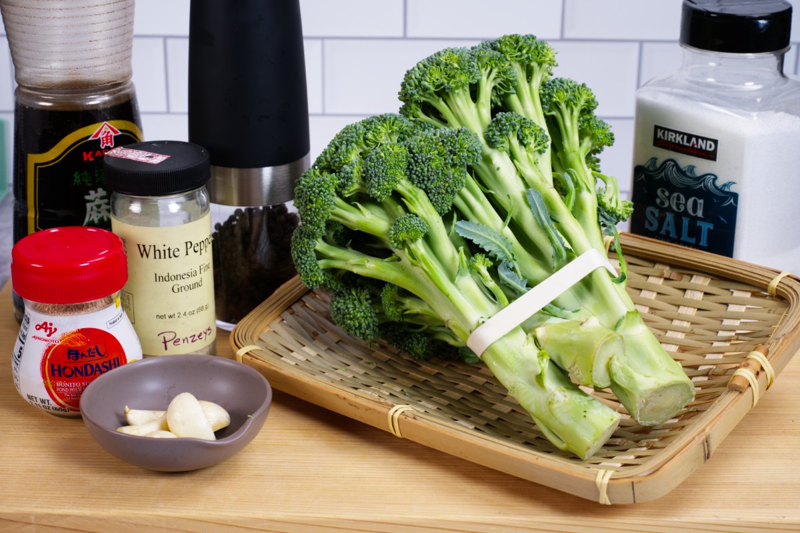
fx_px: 1488
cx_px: 400
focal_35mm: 67
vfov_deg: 20.3
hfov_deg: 30.1
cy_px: 266
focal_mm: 67
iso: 100
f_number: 11
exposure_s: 1/4
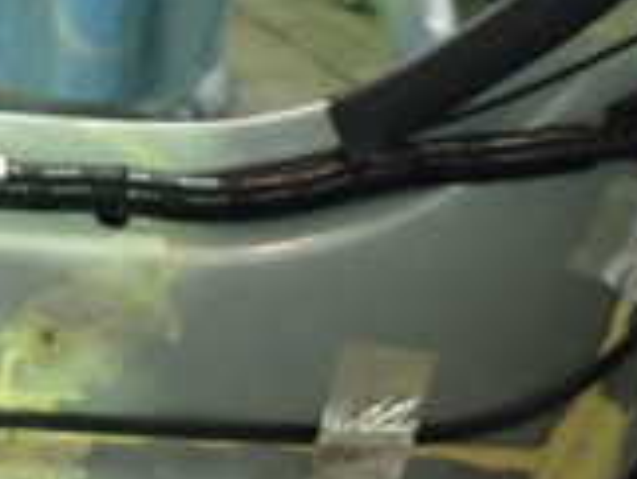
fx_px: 2063
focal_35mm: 112
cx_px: 107
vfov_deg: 12.2
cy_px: 843
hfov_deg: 17.4
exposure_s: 1/30
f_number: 2.3
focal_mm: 5.4
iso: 800
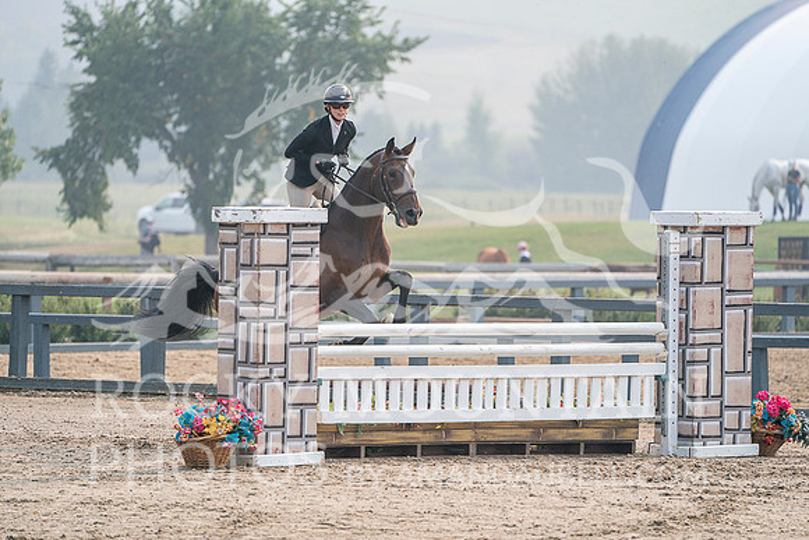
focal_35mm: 336
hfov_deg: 6.1
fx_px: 7552
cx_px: 404
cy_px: 270
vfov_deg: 4.1
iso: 500
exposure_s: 1/800
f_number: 5.6
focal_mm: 336
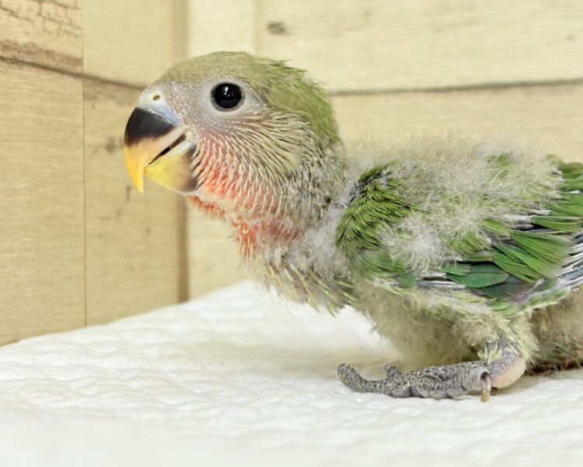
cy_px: 215
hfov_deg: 23.5
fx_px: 1398
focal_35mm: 81
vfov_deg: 19.0
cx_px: 354
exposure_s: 1/50
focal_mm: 5.96
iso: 64
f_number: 1.6
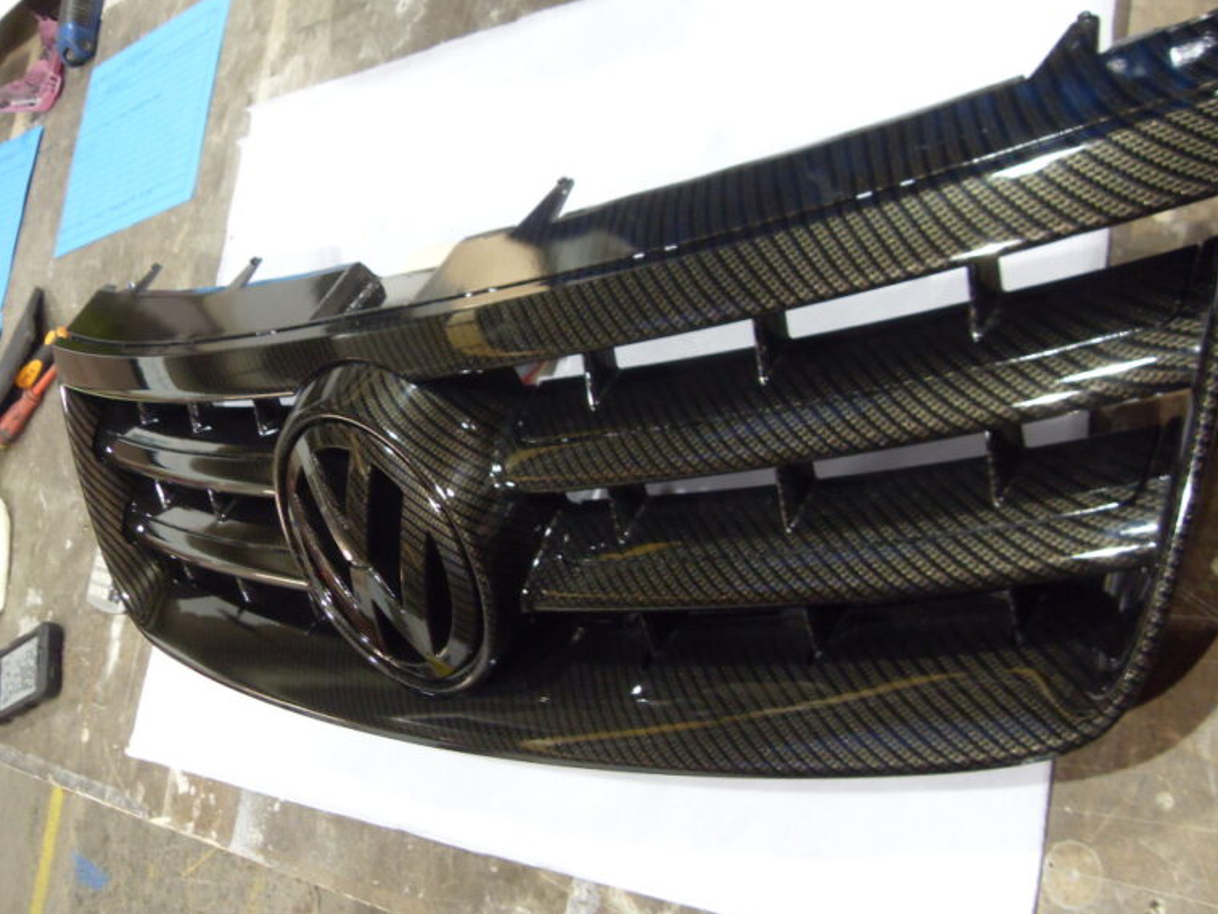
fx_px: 1302
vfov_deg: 38.7
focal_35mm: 37
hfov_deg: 50.1
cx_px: 642
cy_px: 441
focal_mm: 6.3
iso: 200
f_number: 2.8
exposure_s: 1/15
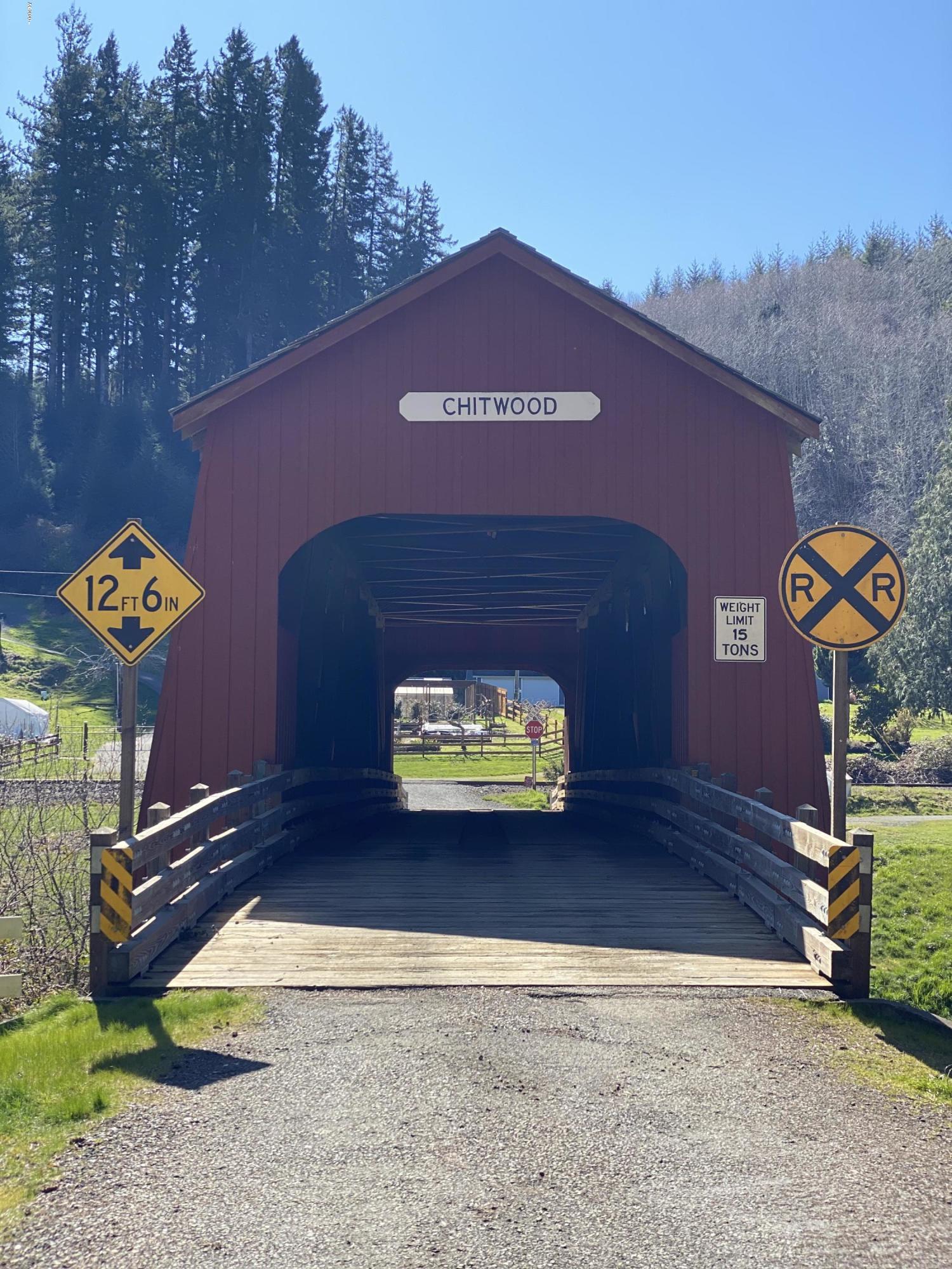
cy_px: 634
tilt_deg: +4.8
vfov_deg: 36.8
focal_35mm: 52
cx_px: 476
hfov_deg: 28.0
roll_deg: -0.9
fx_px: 1907
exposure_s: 1/716
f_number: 2
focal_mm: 6
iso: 20
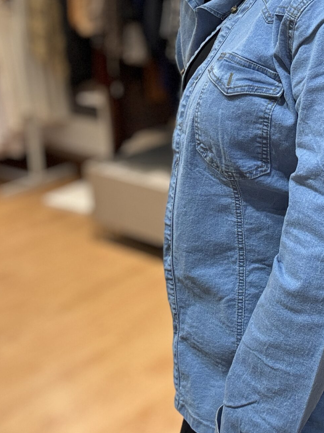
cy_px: 101
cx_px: 284
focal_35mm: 59
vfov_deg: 32.0
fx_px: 737
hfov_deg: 24.2
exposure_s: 1/50
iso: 100
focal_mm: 2.69
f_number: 1.9
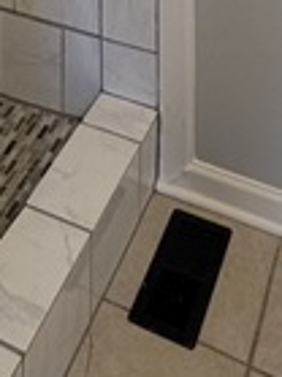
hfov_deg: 21.8
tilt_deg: -1.0
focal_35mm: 67
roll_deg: +0.6
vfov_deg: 18.7
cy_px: -376
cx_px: 81
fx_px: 729
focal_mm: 2.22
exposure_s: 1/120
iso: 250
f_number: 2.2
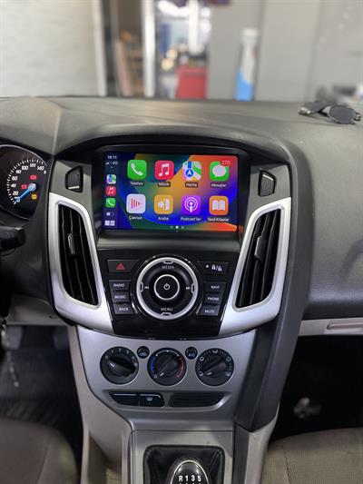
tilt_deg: -27.3
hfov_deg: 53.1
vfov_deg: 67.3
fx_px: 363
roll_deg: -0.3
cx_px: 182
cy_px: 242
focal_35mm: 26
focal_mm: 4.25
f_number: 1.8
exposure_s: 1/33
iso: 400
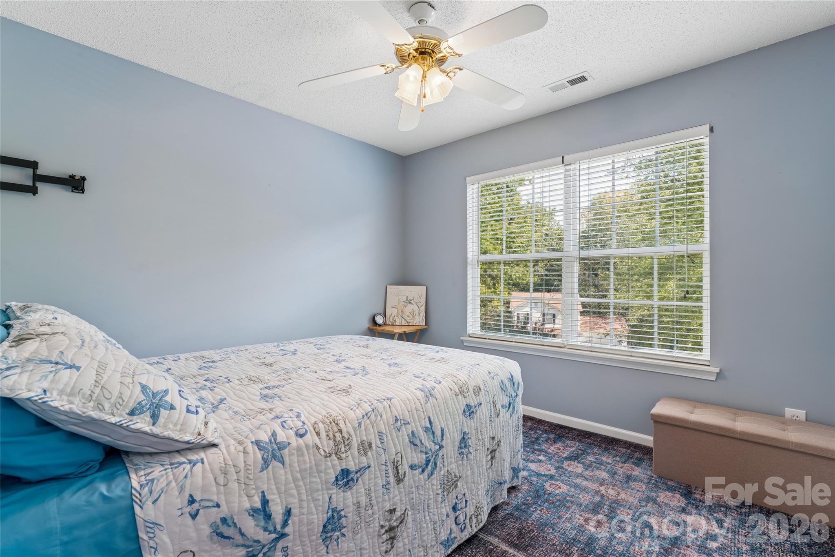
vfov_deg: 72.4
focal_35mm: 16
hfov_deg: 95.3
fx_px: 380
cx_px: 418
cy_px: 278
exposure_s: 1/3.33
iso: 100
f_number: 13
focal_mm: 16.4
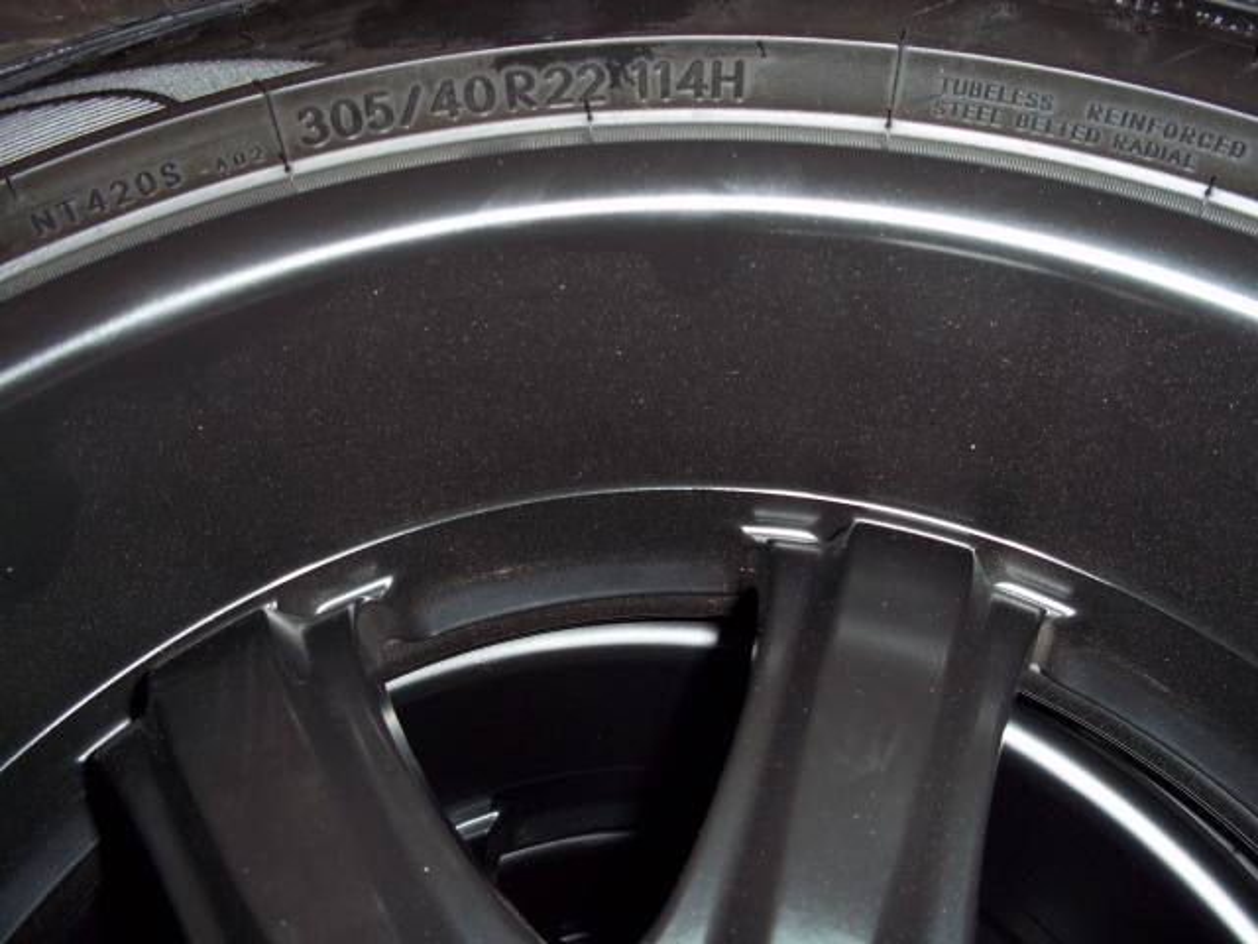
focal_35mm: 36
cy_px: 472
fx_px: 1308
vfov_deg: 39.7
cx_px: 629
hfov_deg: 51.4
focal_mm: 6.5
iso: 160
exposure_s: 1/30
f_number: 3.1
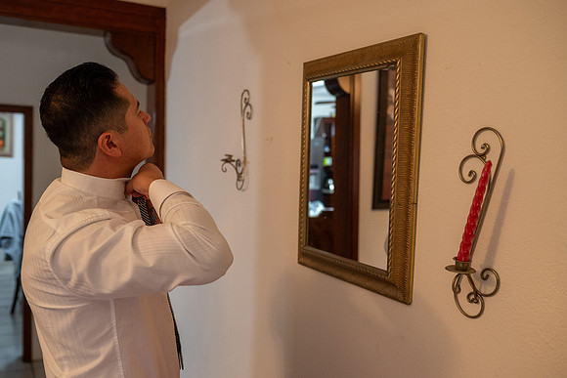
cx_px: 284
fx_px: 551
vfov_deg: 37.9
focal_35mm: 35
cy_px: 189
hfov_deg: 54.4
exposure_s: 1/125
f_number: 3.5
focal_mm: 35
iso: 1600
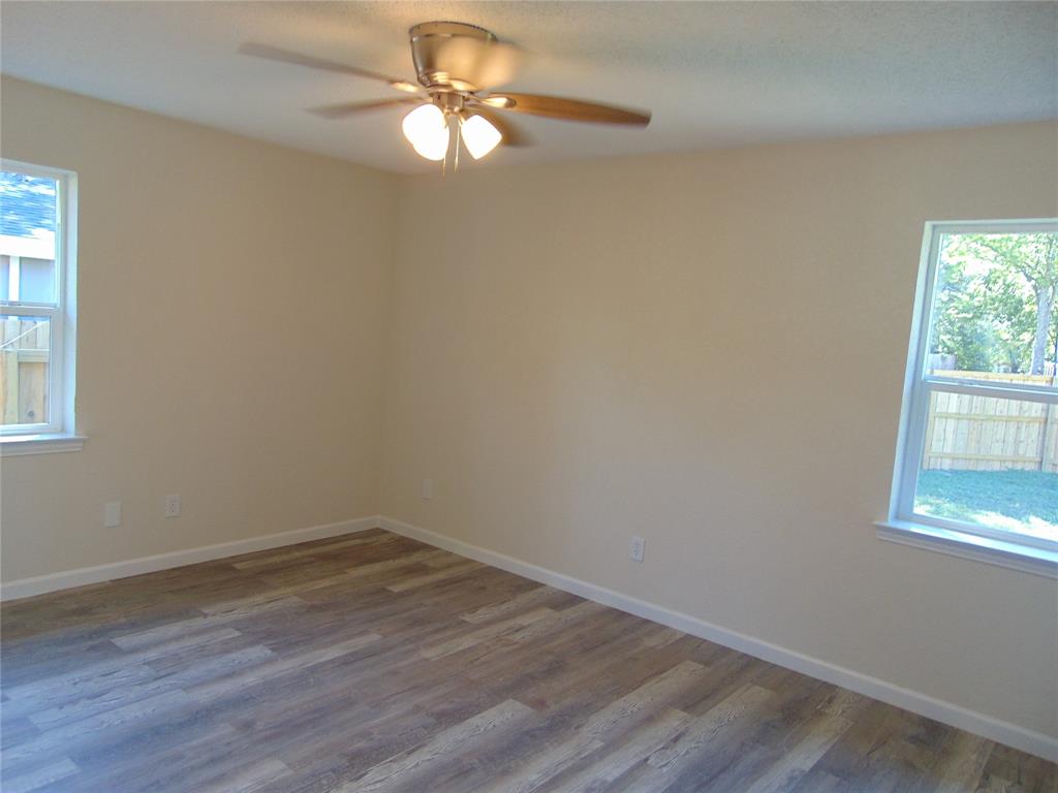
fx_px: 764
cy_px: 396
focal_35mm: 25
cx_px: 529
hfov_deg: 69.4
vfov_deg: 54.9
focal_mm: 4.5
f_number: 3
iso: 100
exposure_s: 1/30
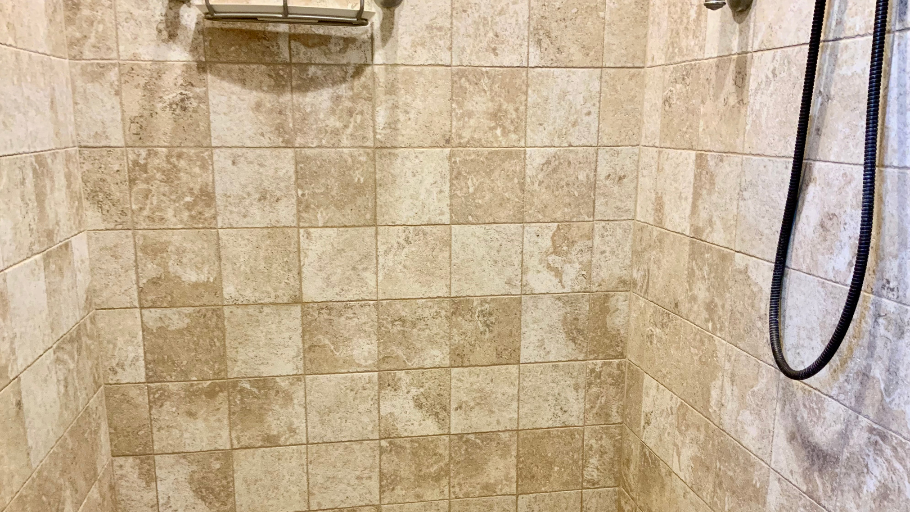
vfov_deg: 36.5
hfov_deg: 61.0
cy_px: 304
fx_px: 772
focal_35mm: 32
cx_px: 454
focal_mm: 3
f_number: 1.8
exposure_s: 1/60
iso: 160
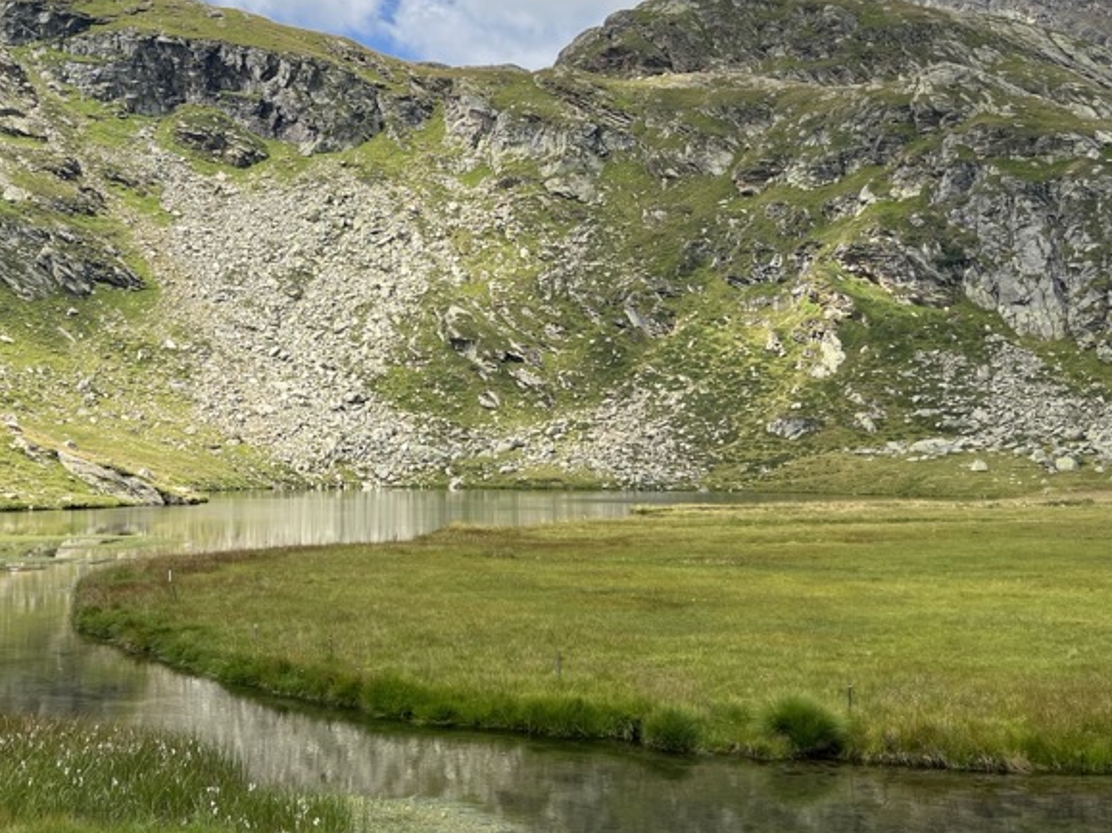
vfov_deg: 31.4
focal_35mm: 46
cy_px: 342
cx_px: 430
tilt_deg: +4.5
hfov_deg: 41.0
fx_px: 1477
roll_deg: -0.4
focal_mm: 5.7
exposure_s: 1/4274
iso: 50
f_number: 1.5
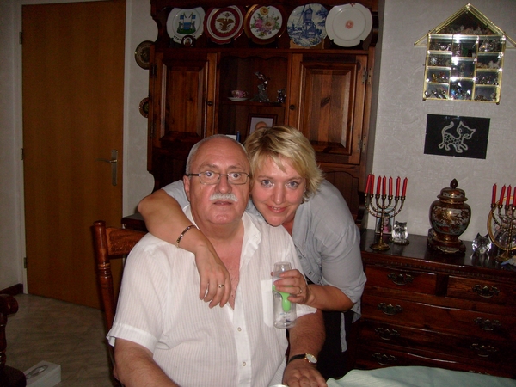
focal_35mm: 35
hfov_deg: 52.6
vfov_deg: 40.7
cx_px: 258
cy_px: 194
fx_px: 522
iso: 100
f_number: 2.8
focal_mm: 5.8
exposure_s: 1/45
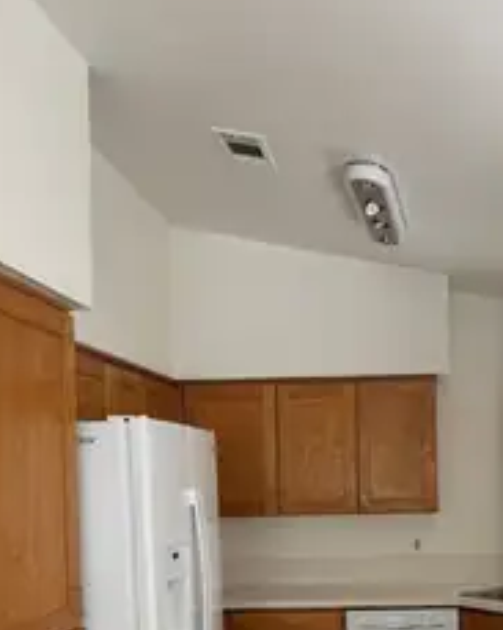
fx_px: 763
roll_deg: +0.8
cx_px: 393
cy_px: 484
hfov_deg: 35.4
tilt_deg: -1.5
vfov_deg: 43.2
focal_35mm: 41
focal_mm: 6.76
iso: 200
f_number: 1.78
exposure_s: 1/71
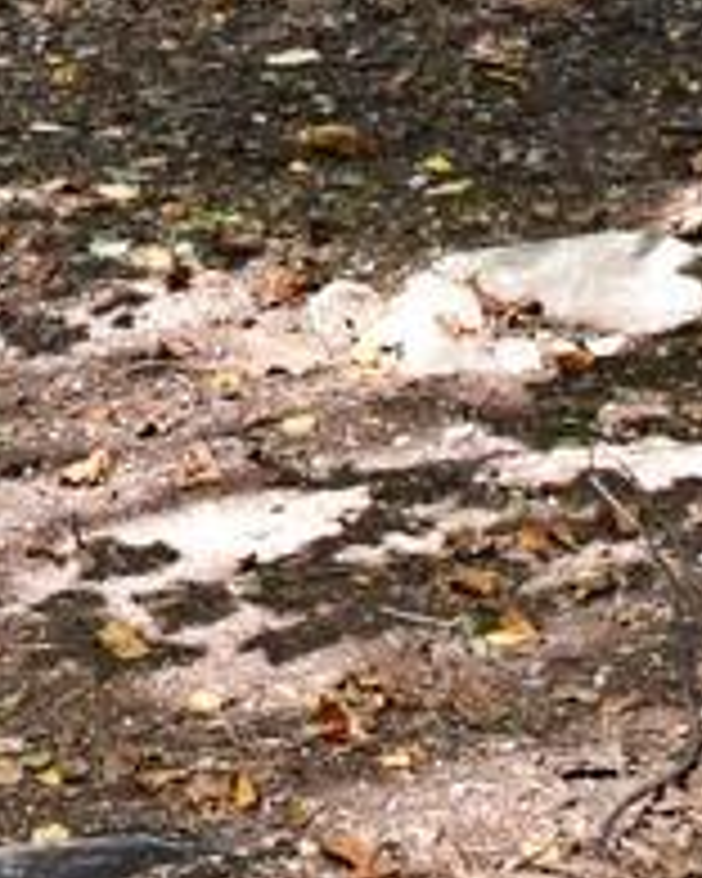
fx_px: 5402
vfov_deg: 8.5
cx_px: -1062
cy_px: -1252
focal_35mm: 208
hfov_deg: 7.0
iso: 1600
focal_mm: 20
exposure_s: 1/250
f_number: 5.6
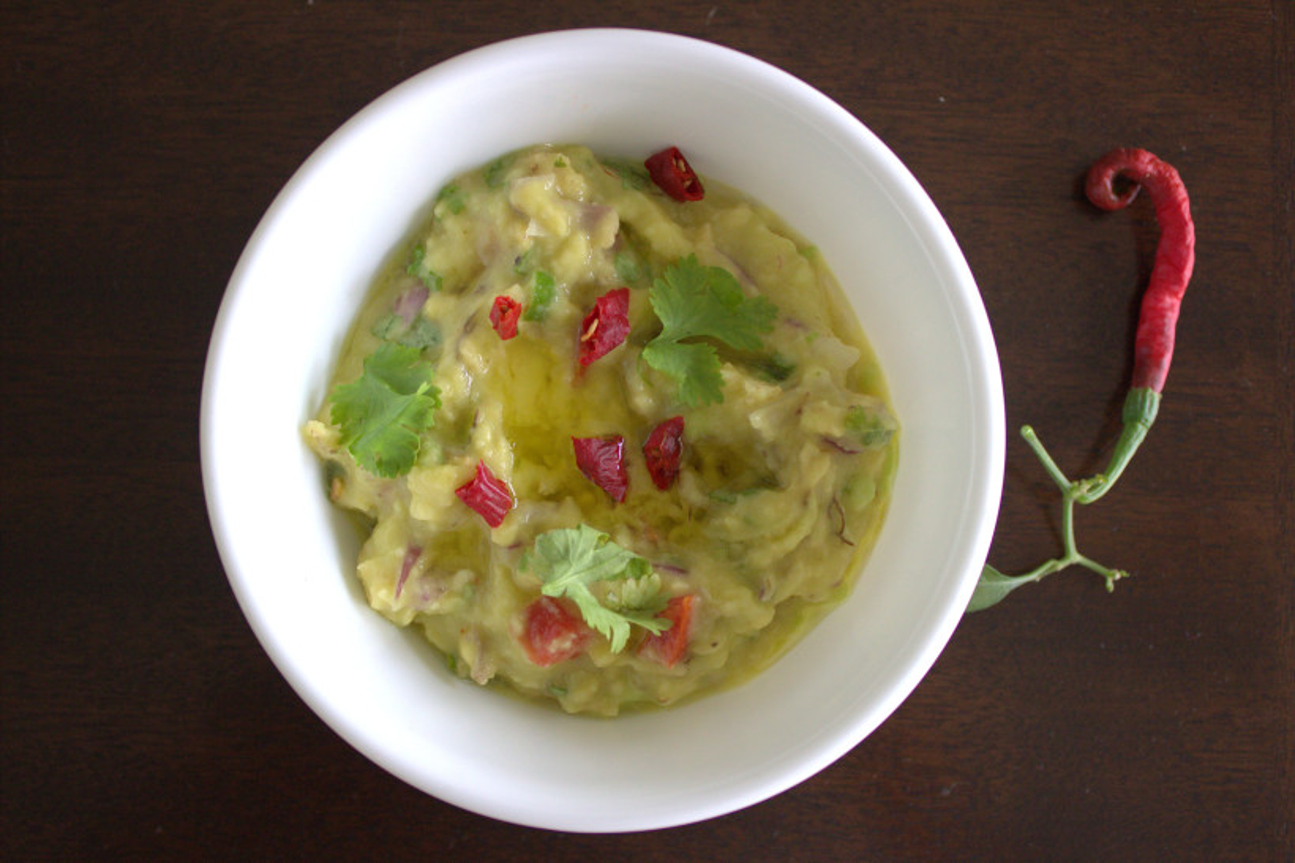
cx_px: 648
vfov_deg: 31.9
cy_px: 432
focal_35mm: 42
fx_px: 1510
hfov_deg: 46.4
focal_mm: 27
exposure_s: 1/25
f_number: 4.5
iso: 800
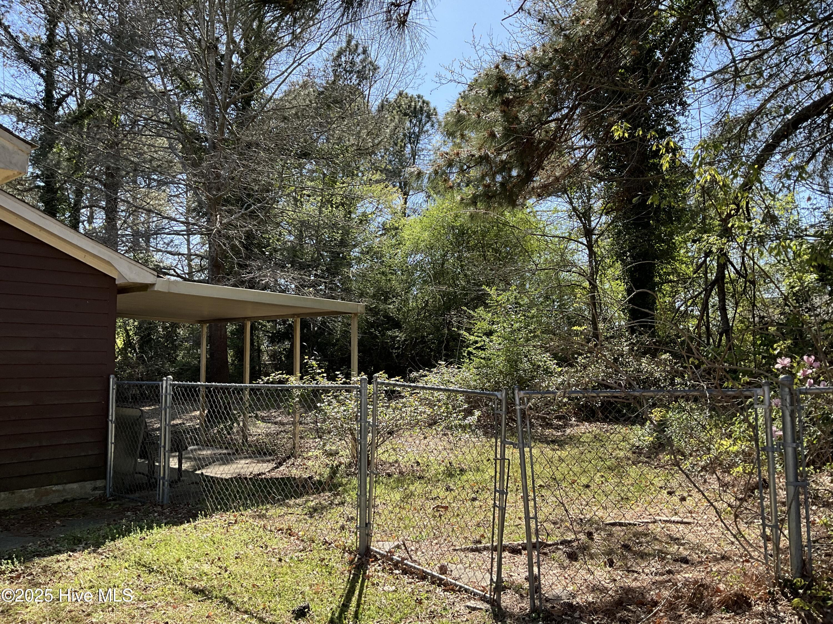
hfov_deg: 61.7
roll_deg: -0.6
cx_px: 416
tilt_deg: +3.5
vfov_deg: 48.2
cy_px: 312
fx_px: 698
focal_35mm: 29
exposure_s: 1/551
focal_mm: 3
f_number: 1.8
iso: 25
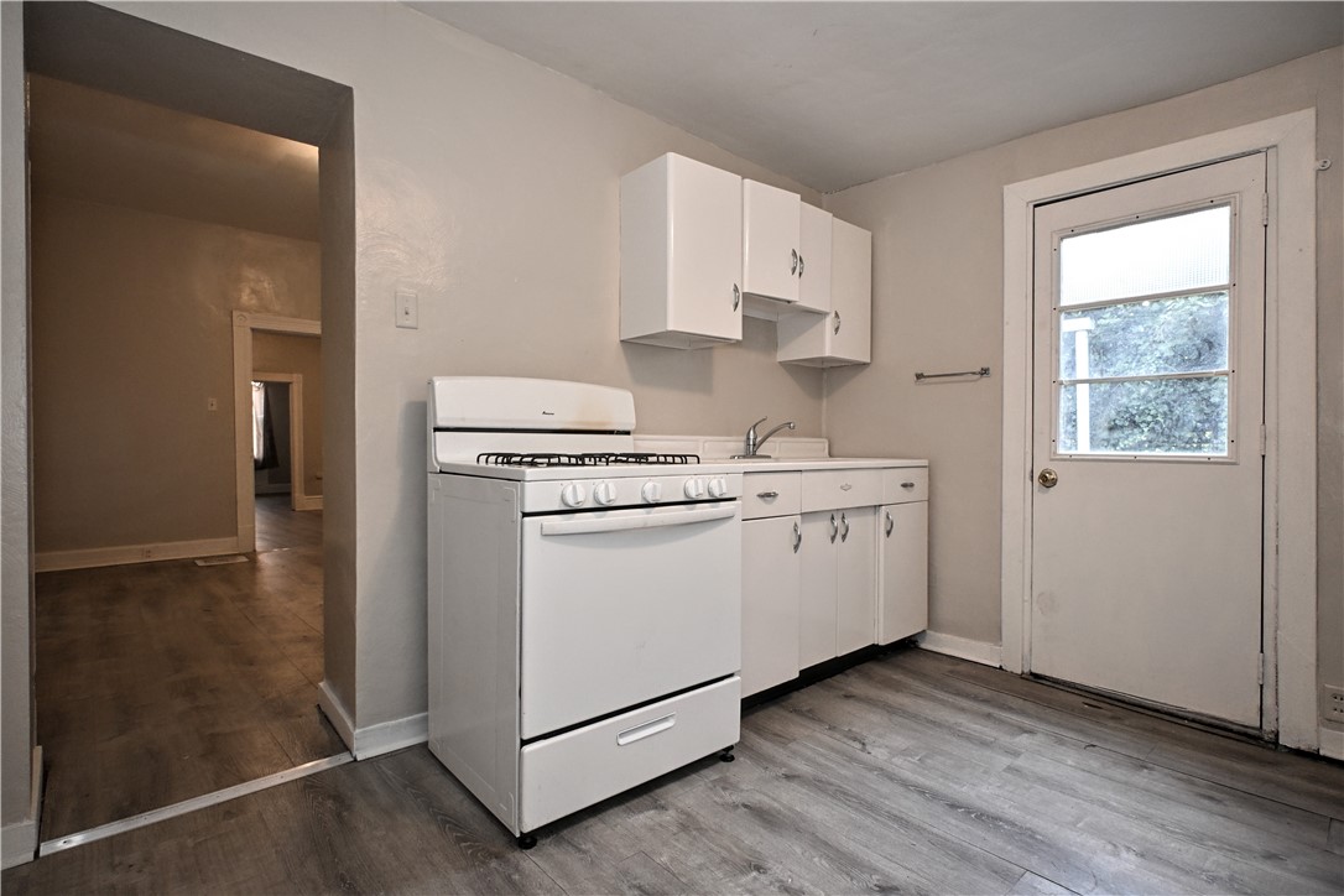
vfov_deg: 67.4
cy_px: 448
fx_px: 672
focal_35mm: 18
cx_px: 672
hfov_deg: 90.0
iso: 800
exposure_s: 1/60
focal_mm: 12
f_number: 4
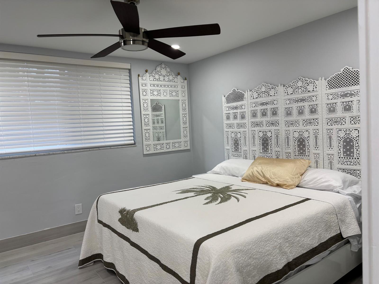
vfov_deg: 53.1
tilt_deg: -3.4
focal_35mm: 26
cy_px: 142
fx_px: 285
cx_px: 190
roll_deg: +3.0
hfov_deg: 67.3
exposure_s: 1/120
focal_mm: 5.96
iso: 100
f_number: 1.6
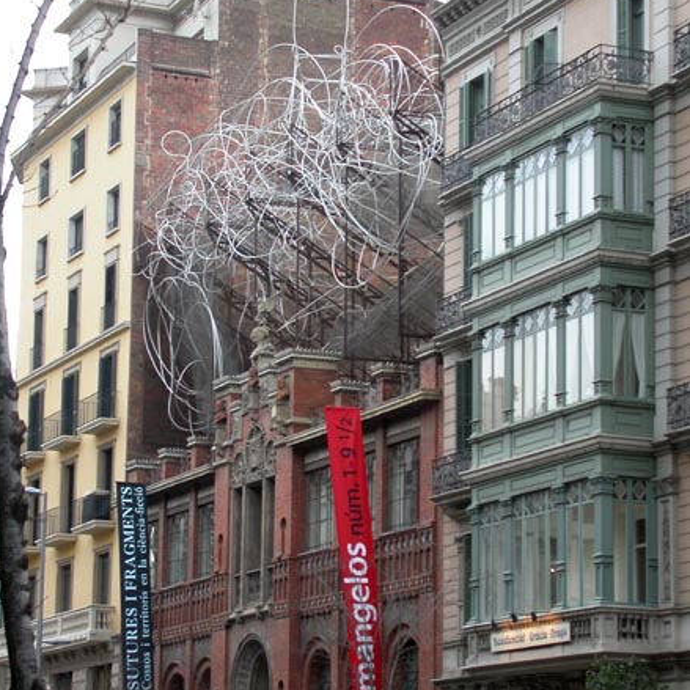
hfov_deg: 15.4
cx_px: 343
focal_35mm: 113
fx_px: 2548
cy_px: 405
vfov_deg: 15.4
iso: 100
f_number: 3.8
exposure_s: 1/66.4
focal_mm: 19.8
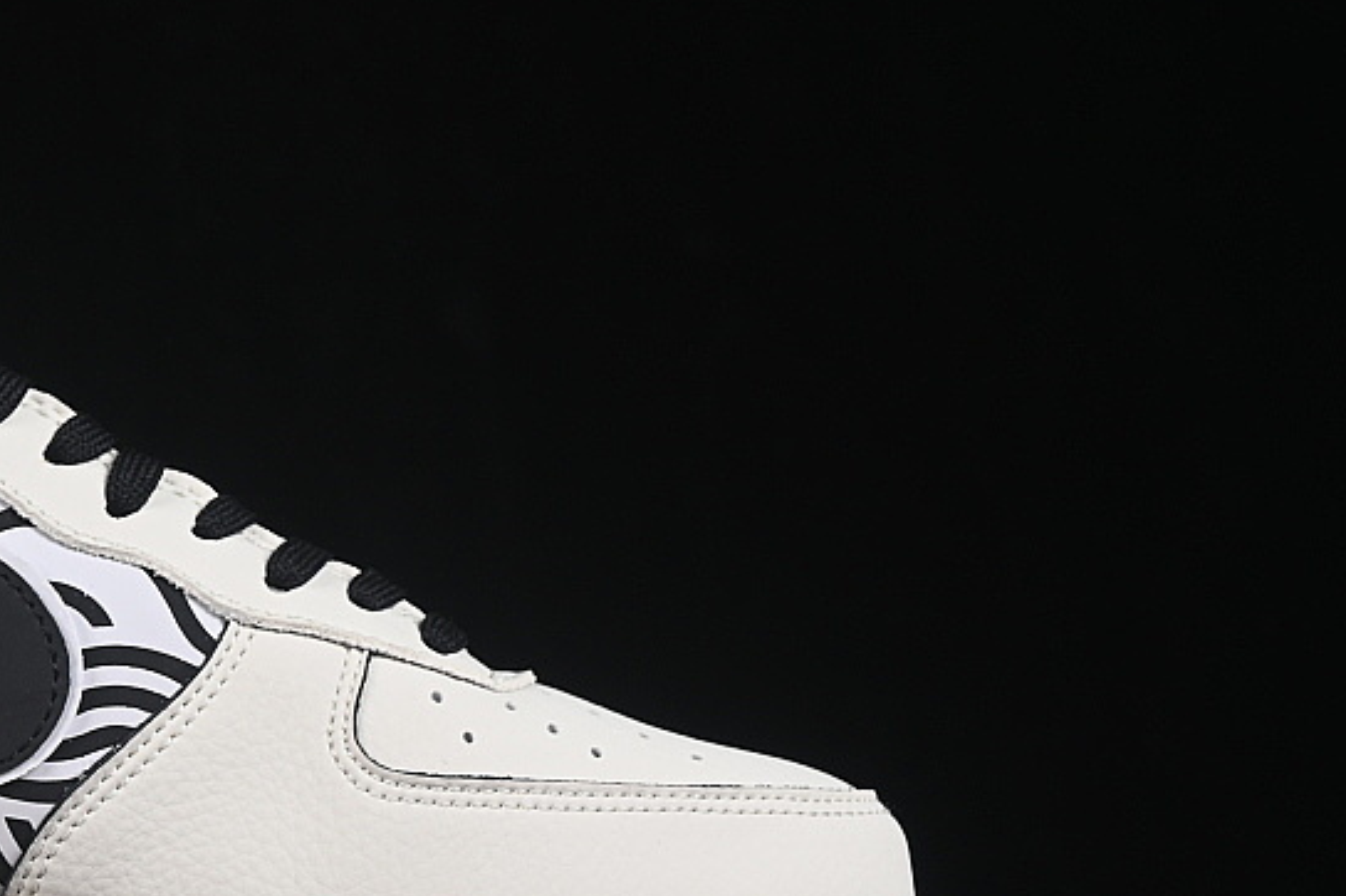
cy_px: 577
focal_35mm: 149
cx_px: 47
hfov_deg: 13.6
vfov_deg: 9.2
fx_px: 5567
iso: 160
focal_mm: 50
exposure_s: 1/80
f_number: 8
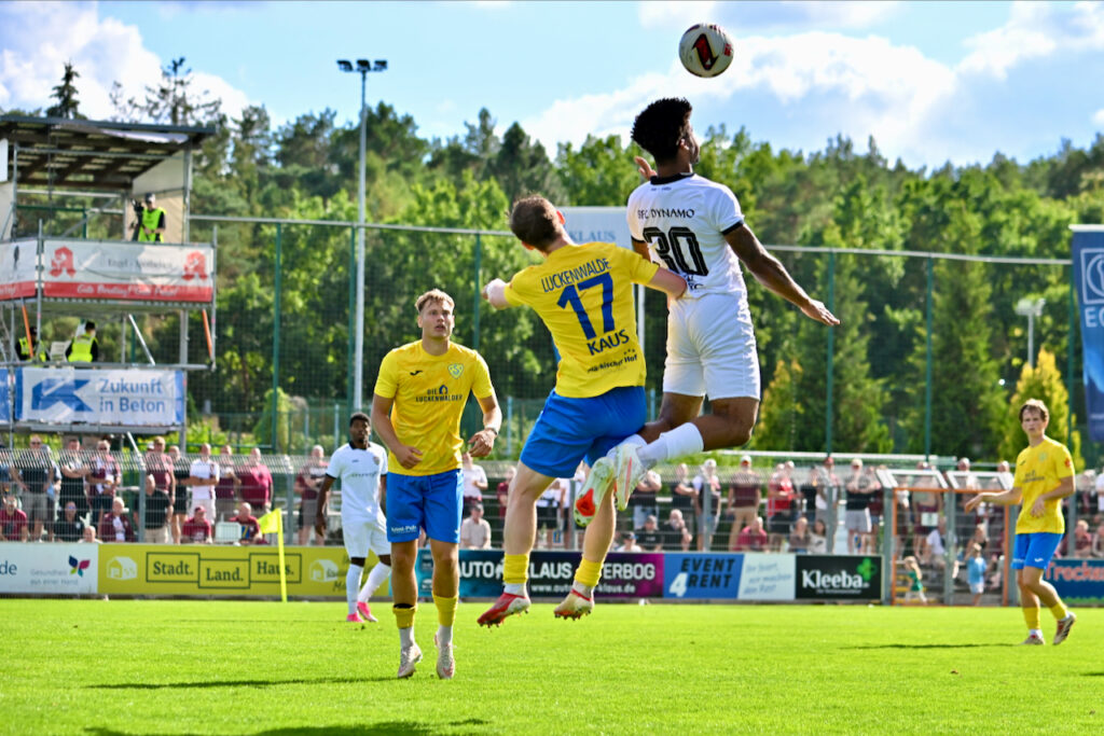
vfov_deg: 9.8
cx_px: 552
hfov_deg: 14.7
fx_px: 4294
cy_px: 368
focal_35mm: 140
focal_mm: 140
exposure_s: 1/2000
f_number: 5
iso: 500
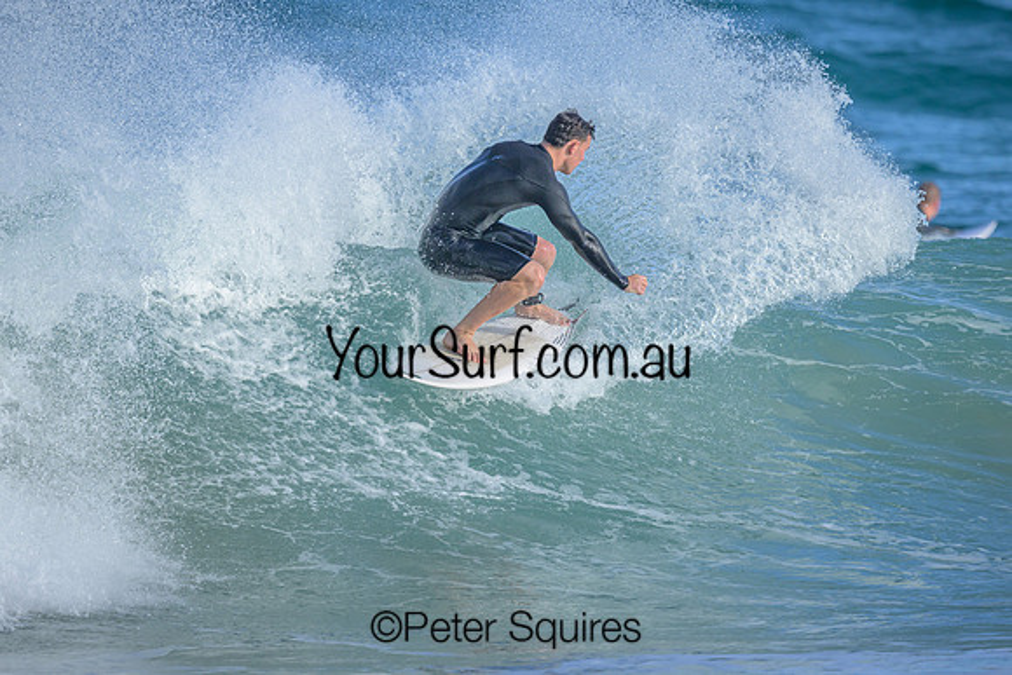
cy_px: 363
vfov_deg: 1.4
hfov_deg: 2.1
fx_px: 28185
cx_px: 480
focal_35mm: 1002
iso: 500
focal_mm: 800
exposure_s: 1/2000
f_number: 6.3
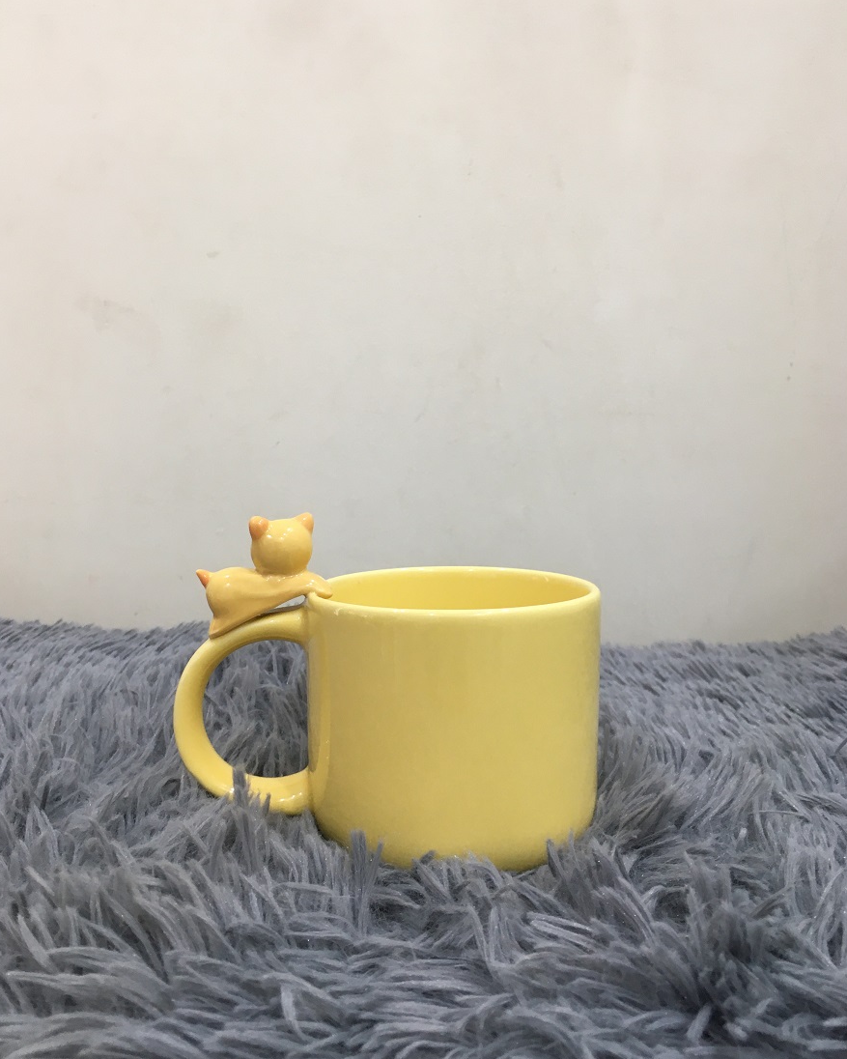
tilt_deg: -9.3
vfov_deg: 57.2
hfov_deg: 47.1
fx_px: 971
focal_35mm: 31
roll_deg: -1.4
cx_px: 426
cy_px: 530
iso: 80
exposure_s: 1/33
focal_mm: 4.15
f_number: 2.2
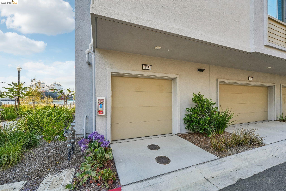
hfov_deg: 104.3
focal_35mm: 14
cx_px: 143
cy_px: 96
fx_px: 111
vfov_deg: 81.2
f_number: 8
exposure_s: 1/400
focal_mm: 14
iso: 640
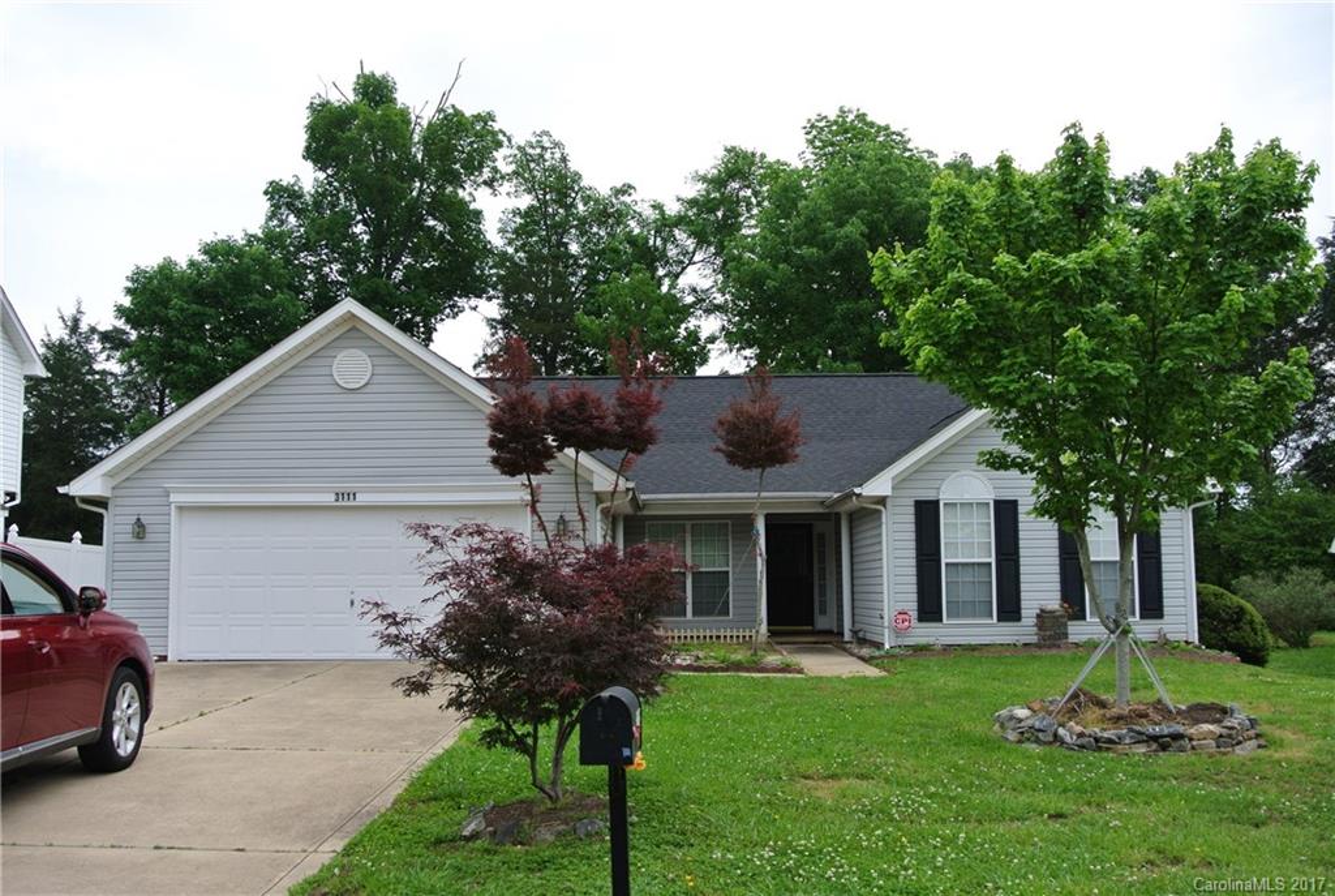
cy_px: 448
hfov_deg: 55.7
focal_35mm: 34
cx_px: 668
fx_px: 1263
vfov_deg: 39.0
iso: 100
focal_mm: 12.7
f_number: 4.5
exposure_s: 1/500
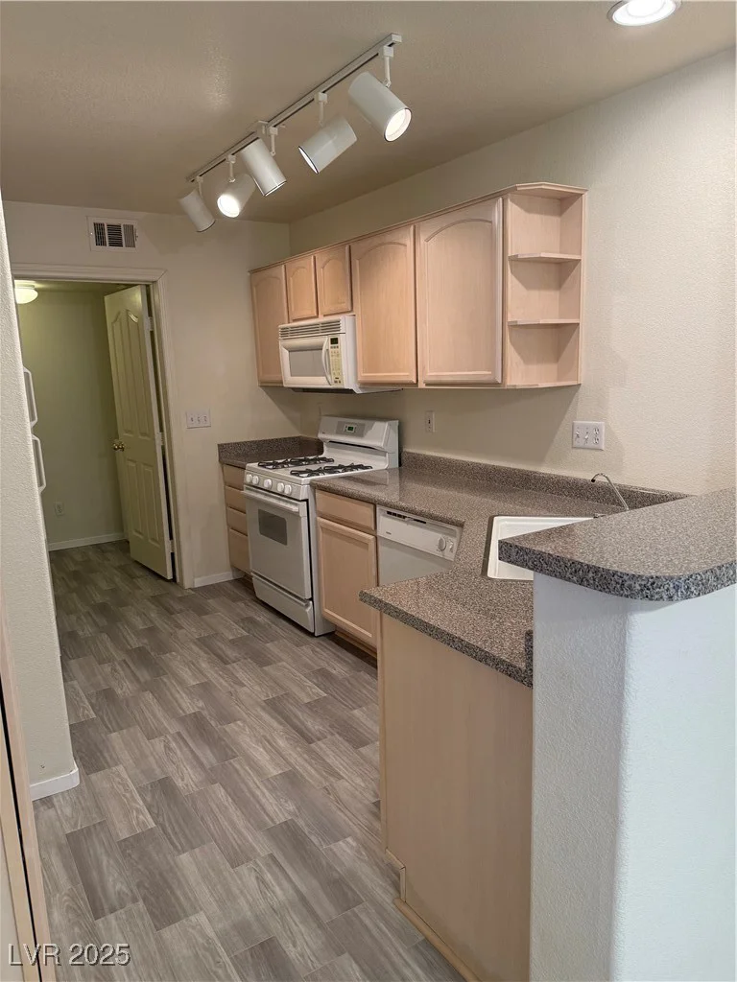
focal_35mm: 24
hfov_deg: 56.8
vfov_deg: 71.6
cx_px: 368
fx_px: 681
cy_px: 491
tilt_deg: -11.0
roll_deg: +1.4
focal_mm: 6.76
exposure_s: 1/120
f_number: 1.78
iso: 200
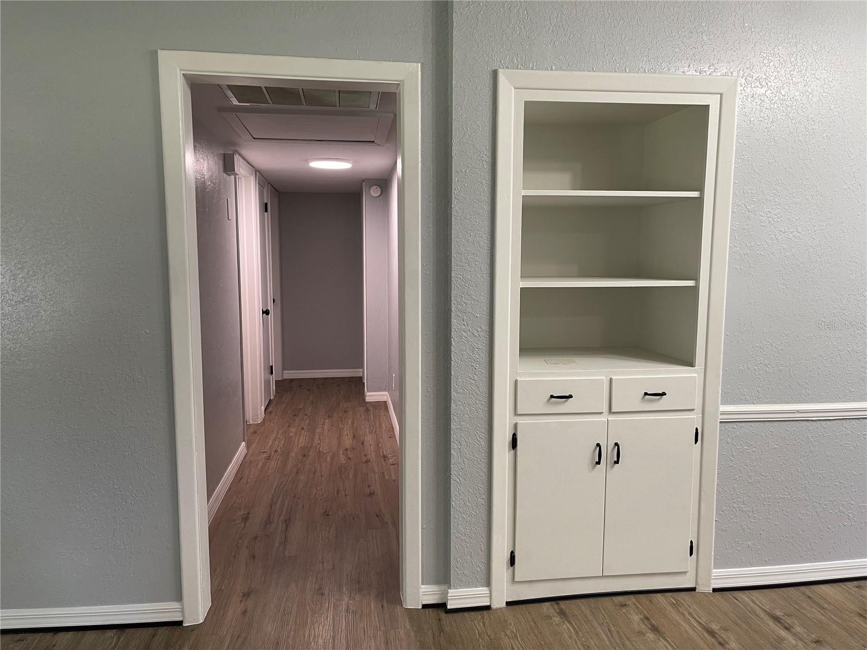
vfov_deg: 54.9
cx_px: 434
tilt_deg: -7.1
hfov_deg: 69.4
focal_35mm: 25
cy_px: 325
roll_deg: -0.7
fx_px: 626
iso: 80
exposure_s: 1/60
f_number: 1.6
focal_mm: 5.1
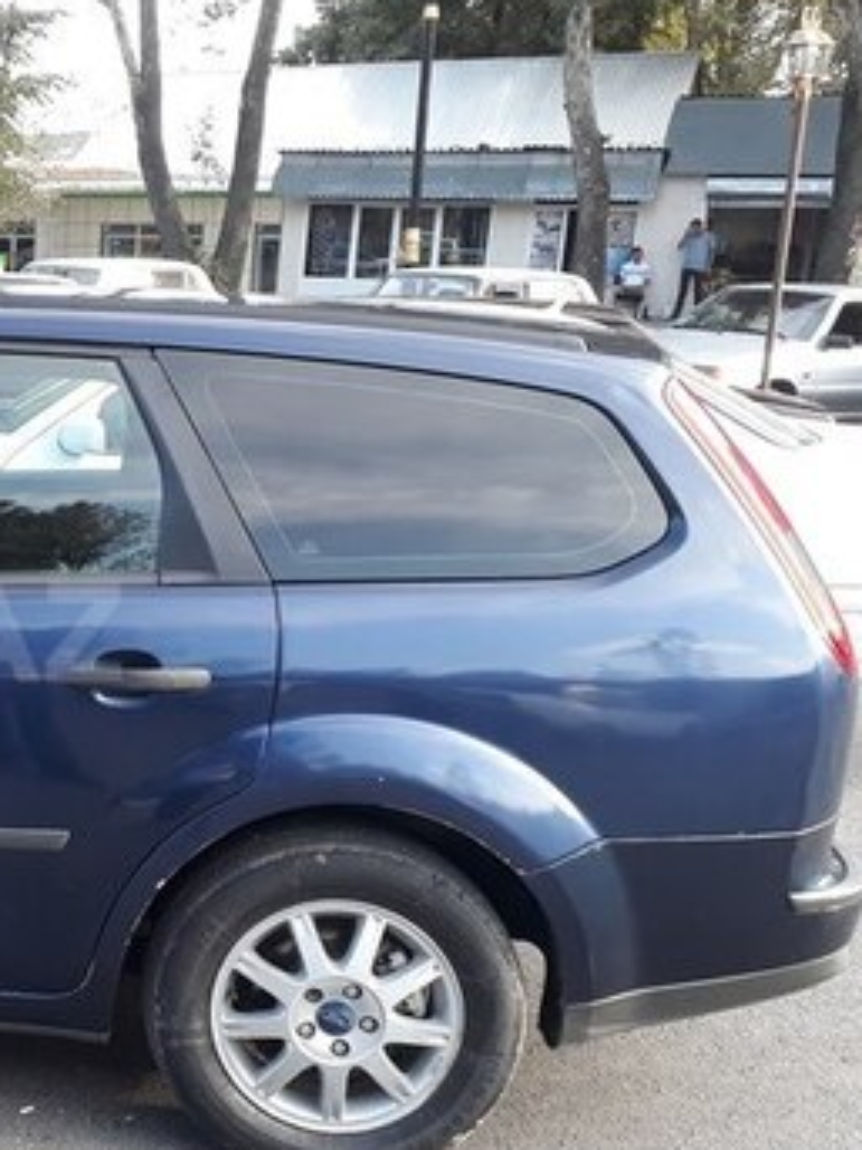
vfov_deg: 36.8
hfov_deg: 24.8
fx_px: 1728
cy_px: 632
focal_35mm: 52
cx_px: -221
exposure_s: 1/100
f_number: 1.9
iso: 64
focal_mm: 3.6
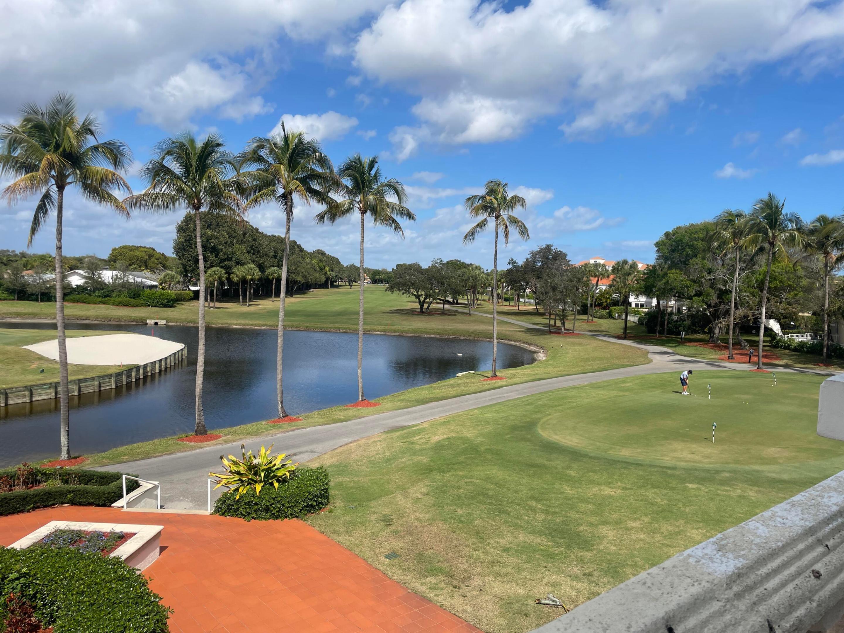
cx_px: 422
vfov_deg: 53.1
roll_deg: -1.7
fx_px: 634
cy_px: 316
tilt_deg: -2.7
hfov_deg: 67.3
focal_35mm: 26
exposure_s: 1/4831
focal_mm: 4.2
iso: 32
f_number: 1.6
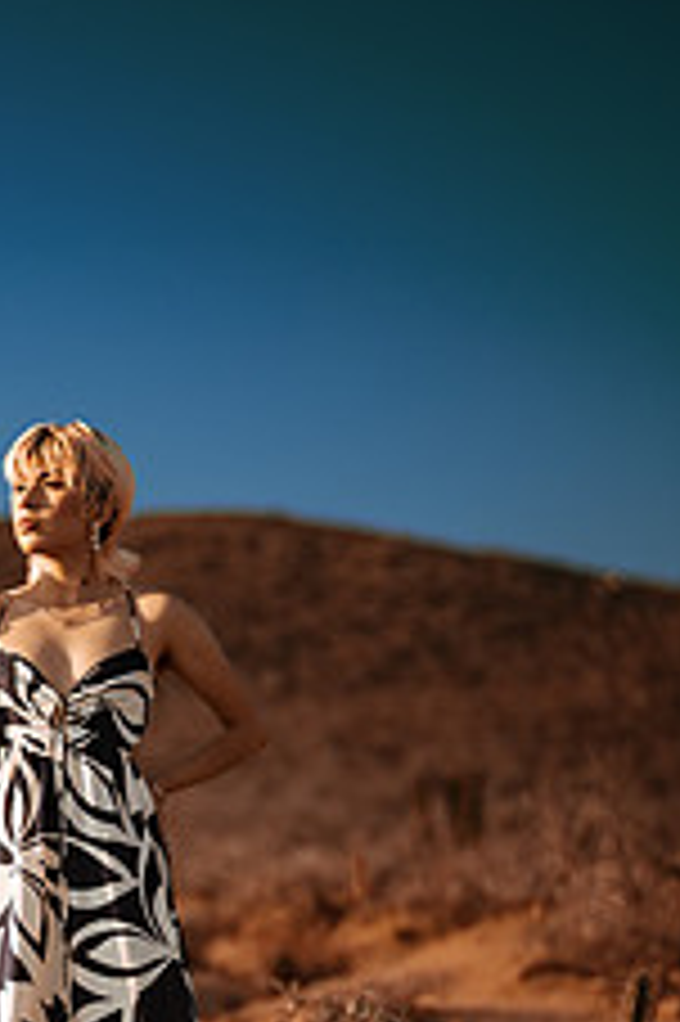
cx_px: 113
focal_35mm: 115
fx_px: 3263
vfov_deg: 17.6
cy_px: 891
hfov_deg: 11.8
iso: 50
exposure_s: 1/8000
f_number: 1.4
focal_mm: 58
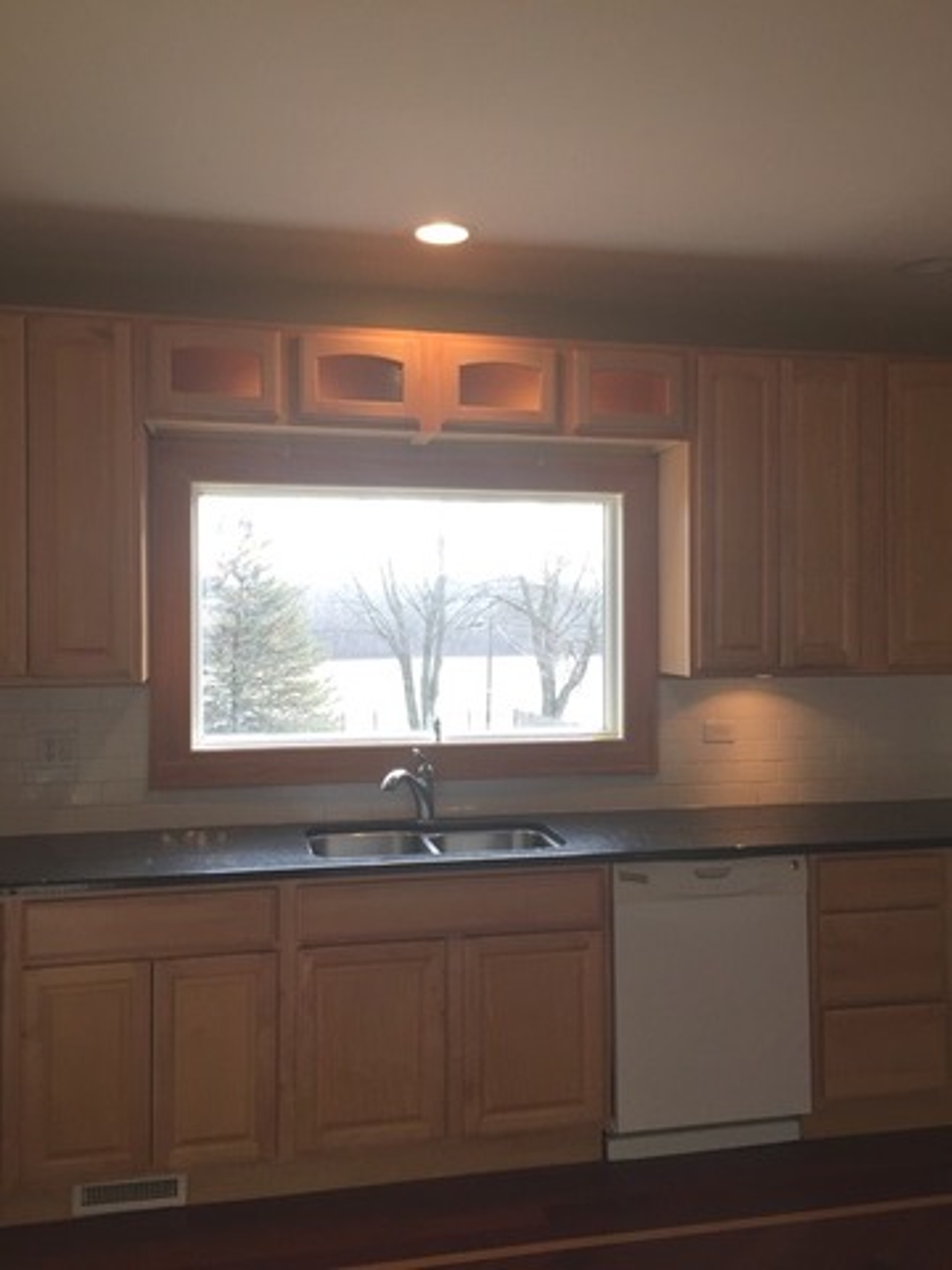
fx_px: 1063
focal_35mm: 29
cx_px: 476
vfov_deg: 61.7
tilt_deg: +0.5
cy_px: 635
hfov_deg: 48.2
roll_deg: +0.2
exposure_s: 1/120
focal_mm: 4.15
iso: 50
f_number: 2.2
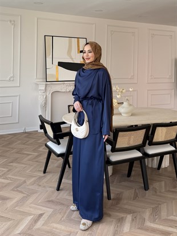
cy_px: 118
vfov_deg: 71.6
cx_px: 88
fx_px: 164
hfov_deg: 56.8
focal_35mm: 24
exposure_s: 1/221
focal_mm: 6.76
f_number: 1.78
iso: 64
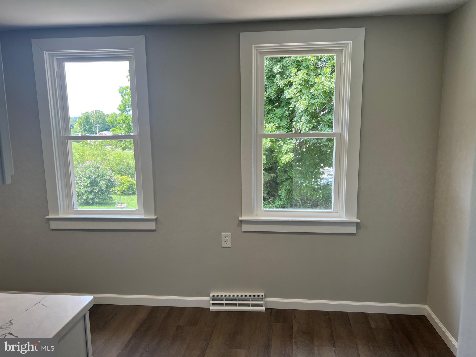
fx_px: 358
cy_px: 178
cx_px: 238
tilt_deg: -8.4
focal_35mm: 26
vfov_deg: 53.1
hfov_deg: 67.3
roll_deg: +0.9
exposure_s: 1/137
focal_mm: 5.7
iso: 40
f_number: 1.5
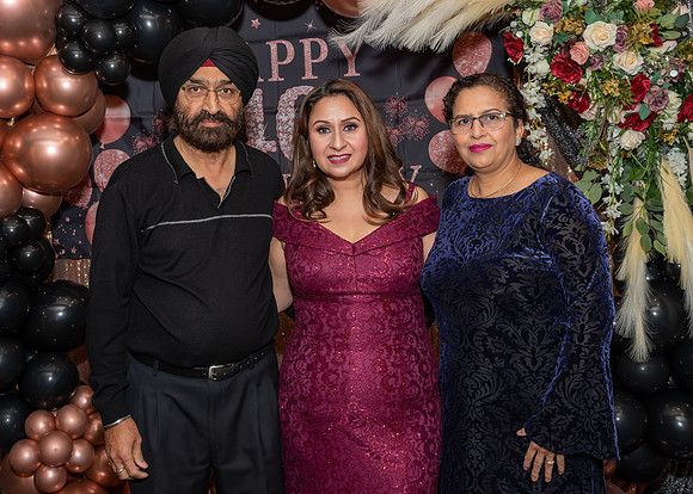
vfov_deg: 28.5
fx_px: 974
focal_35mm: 49
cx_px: 333
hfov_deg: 39.2
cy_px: 216
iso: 500
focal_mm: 28
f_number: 8
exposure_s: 1/250
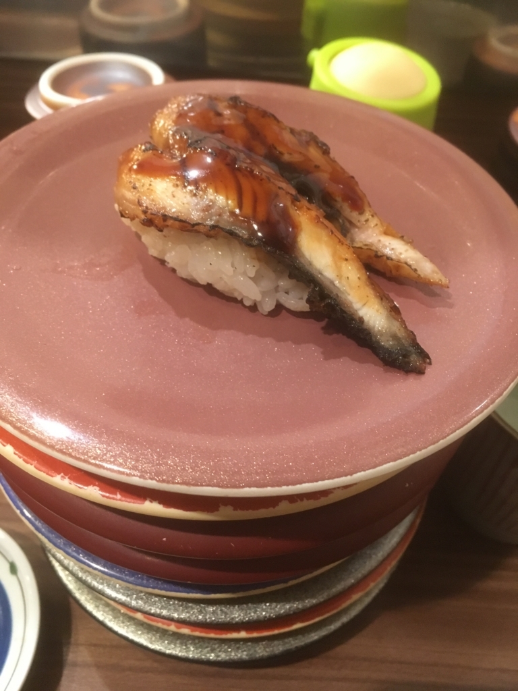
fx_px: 579
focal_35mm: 29
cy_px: 346
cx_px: 259
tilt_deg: -48.0
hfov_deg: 48.2
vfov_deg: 61.7
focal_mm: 4.15
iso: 200
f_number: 2.2
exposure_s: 1/15
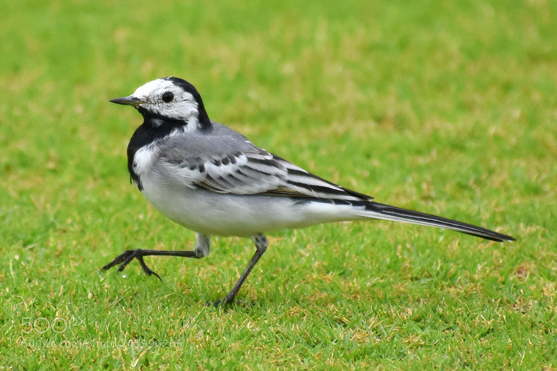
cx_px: 278
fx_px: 6961
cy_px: 186
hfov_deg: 4.6
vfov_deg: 3.1
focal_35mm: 450
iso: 800
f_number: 6.3
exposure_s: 1/1600
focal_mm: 300
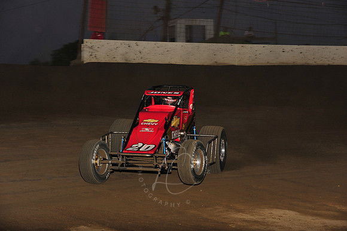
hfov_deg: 18.3
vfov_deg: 12.2
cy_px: 116
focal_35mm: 112
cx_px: 174
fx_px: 1079
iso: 800
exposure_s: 1/320
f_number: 7.1
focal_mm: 112
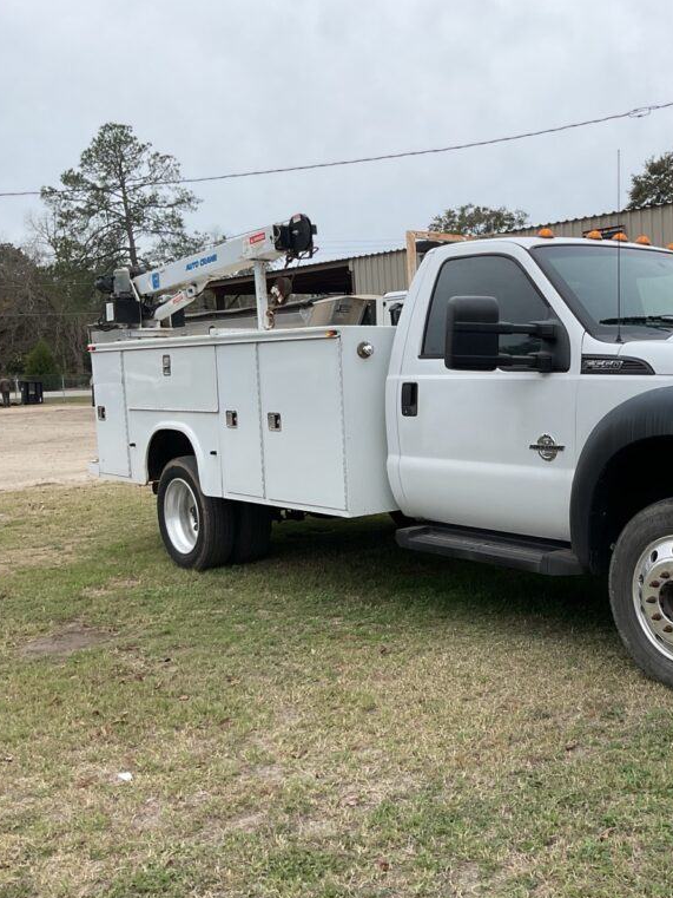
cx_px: 552
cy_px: 450
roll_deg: +1.2
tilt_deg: -4.8
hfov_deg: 35.5
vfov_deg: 47.9
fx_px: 1011
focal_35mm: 39
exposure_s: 1/593
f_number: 1.8
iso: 16
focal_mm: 3
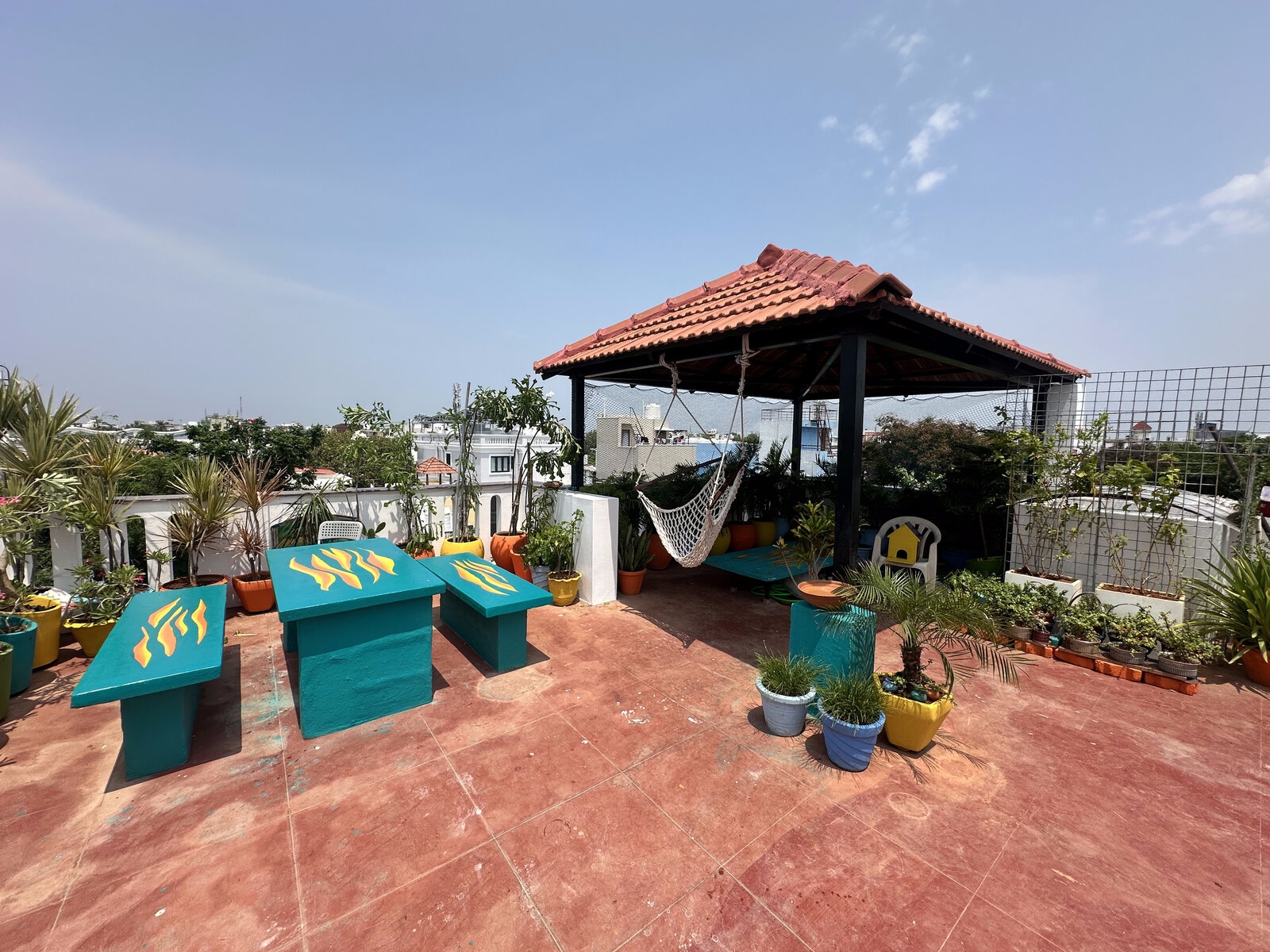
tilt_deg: -4.3
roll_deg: -1.2
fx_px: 514
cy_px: 476
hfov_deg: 102.1
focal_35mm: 14
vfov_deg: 85.7
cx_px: 635
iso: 50
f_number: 2.2
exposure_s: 1/2304
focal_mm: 2.22
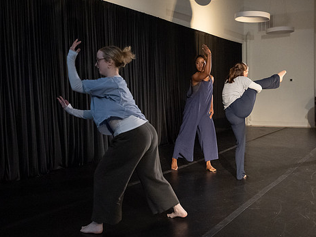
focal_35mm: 43
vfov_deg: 33.6
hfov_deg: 43.6
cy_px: 109
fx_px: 392
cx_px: 193
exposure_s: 1/400
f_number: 3.5
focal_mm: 28
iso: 6400
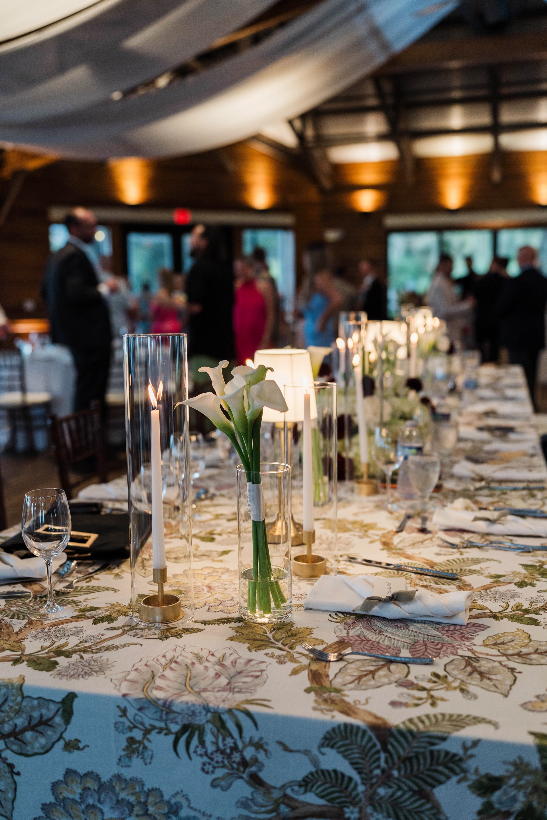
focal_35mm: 35
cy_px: 410
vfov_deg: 54.4
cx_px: 274
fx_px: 798
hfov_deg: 37.9
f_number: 2
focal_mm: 35
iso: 500
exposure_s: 1/250
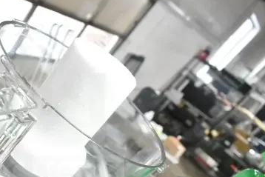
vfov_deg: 28.9
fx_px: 339
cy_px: 131
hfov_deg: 40.4
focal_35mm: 46
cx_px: 41
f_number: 6.3
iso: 1600
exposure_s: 1/160
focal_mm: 18
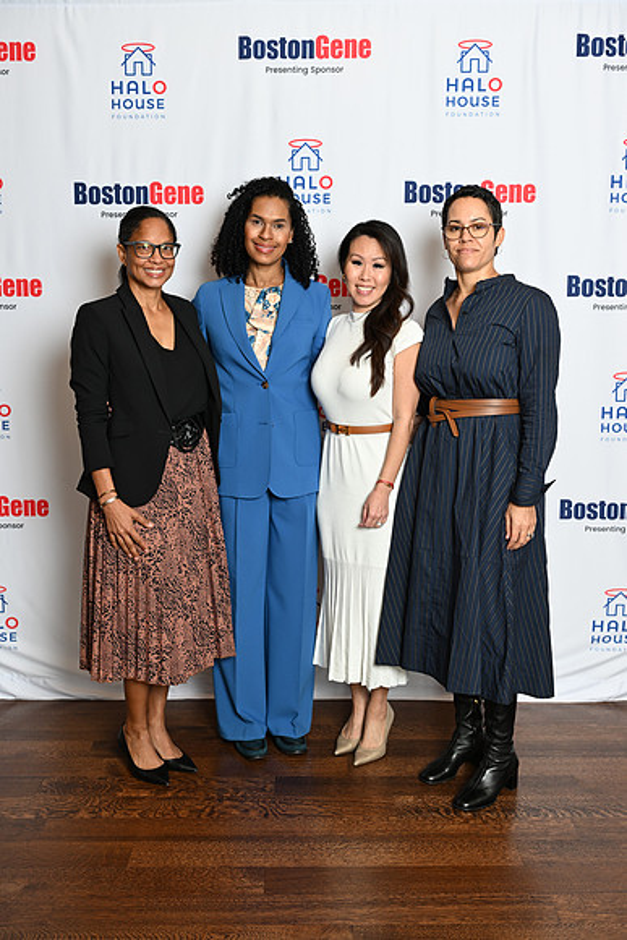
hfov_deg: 31.9
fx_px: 1097
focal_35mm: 42
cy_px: 470
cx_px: 314
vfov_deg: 46.4
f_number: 3.2
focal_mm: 42
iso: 200
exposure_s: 1/60
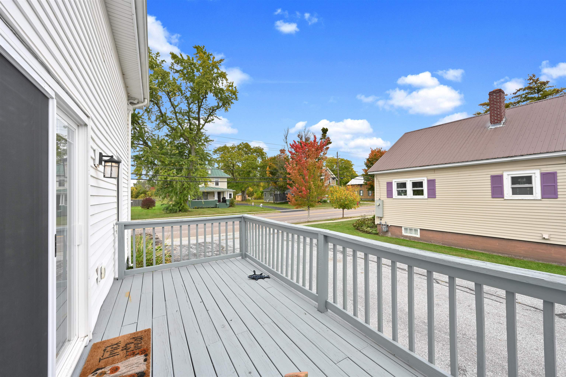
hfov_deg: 104.3
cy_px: 188
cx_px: 283
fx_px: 220
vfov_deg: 81.2
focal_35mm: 14
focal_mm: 14
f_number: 14
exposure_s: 1/15
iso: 100
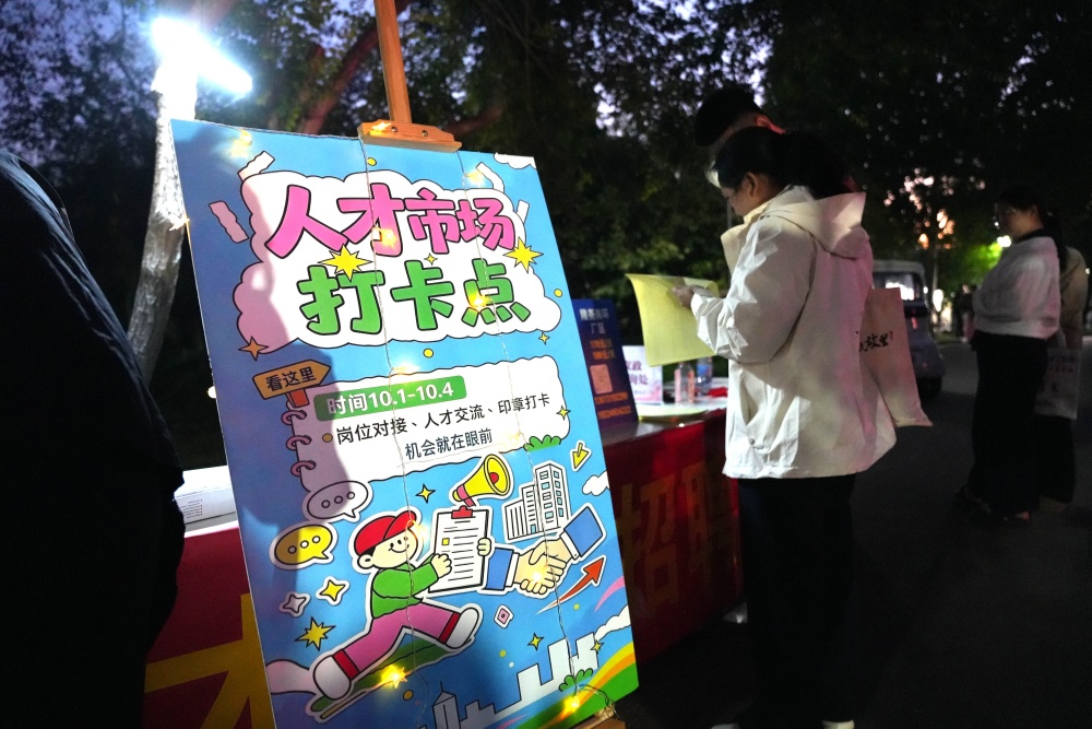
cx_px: 546
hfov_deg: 73.7
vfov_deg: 53.1
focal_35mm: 24
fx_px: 728
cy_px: 364
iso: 10000
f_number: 2.8
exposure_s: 1/160
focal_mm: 24
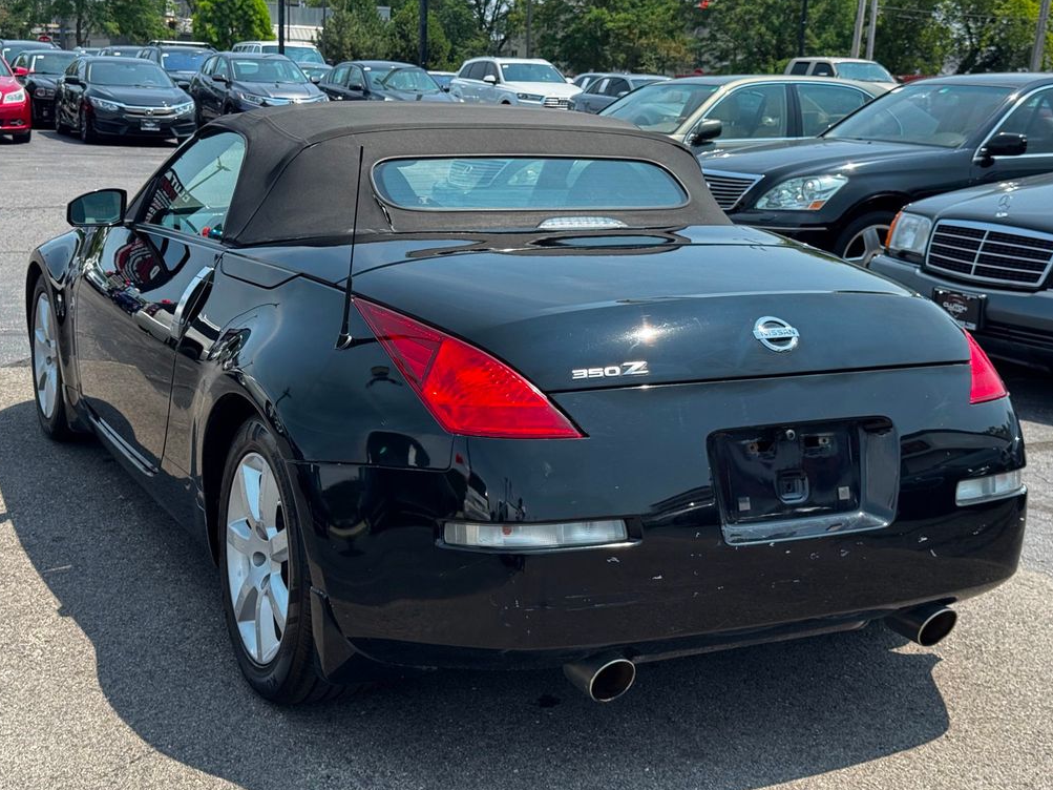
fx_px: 1490
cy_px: 392
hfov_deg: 38.9
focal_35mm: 49
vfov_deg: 29.7
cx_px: 523
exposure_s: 1/1984
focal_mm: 6.76
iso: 64
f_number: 1.78
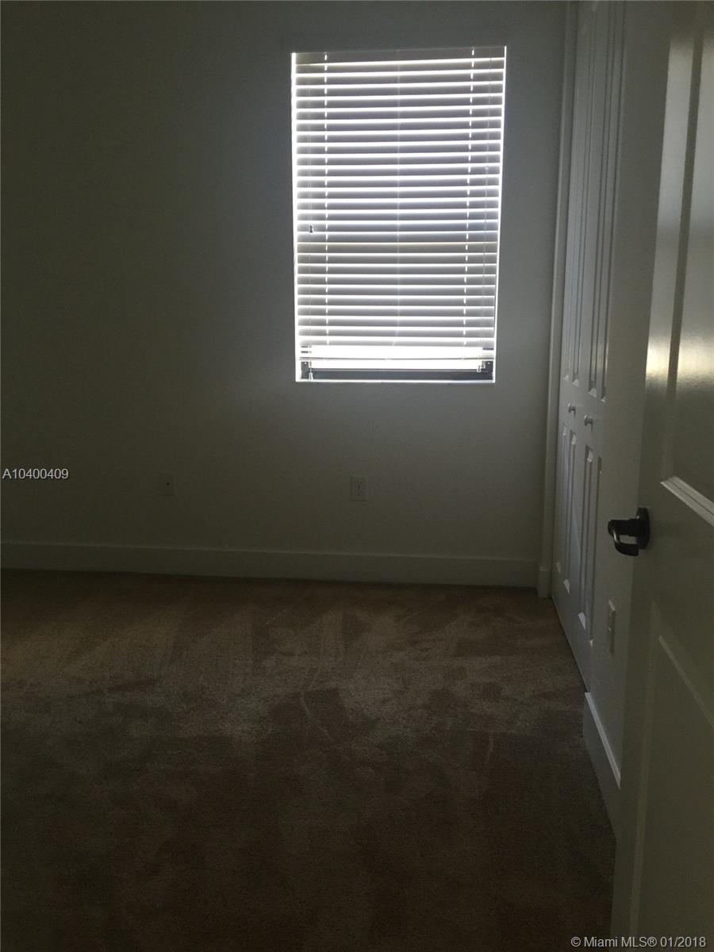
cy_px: 476
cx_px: 357
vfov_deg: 61.7
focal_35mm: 29
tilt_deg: -11.0
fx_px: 798
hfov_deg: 48.2
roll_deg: -0.2
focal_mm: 4.15
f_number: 2.2
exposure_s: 1/15
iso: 80
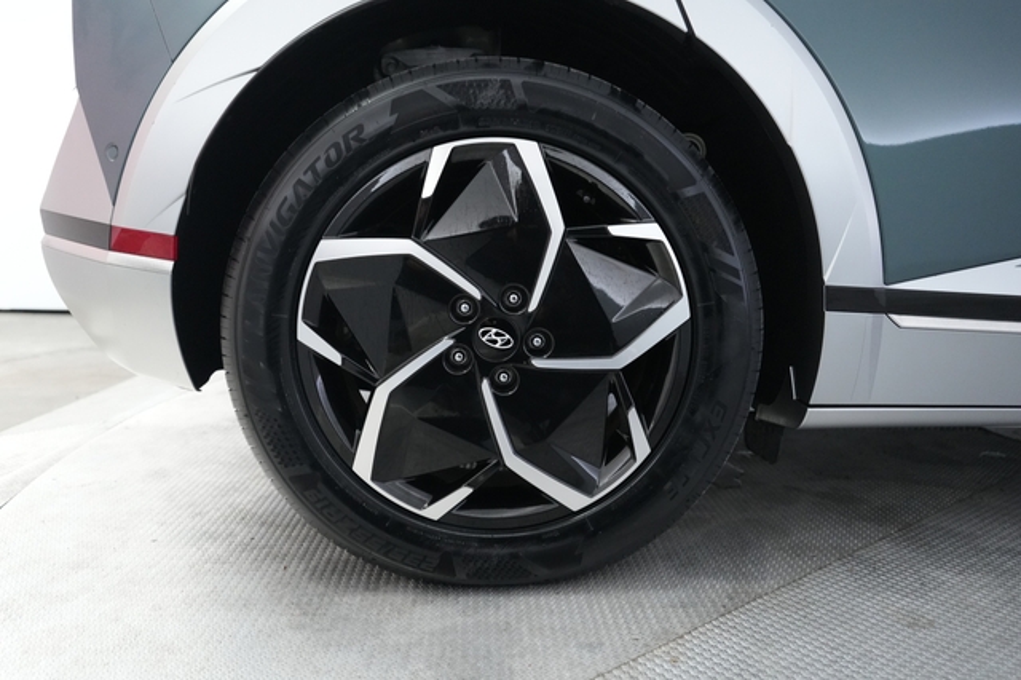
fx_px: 737
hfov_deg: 69.4
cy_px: 340
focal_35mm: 26
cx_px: 510
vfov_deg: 49.5
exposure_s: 1/160
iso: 5000
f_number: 2.8
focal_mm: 26
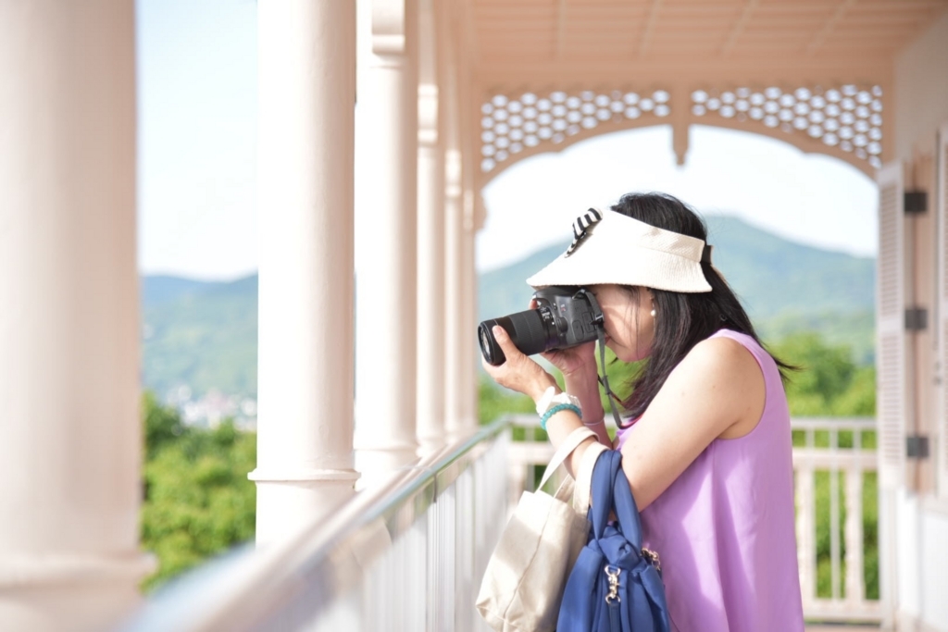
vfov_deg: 13.7
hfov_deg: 20.4
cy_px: 316
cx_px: 474
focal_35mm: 100
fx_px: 2634
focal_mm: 100
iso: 100
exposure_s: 1/200
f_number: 4
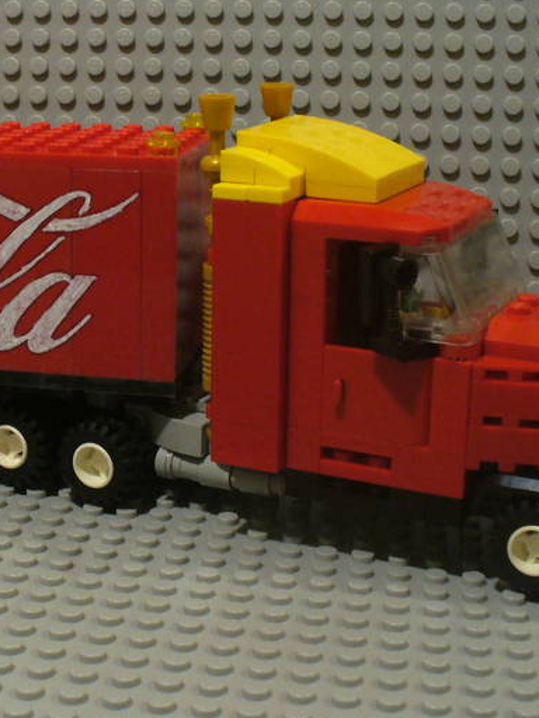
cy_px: 343
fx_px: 1349
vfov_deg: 29.8
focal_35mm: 65
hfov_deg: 22.2
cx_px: 87
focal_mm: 6.1
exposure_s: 1/20
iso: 200
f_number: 2.8
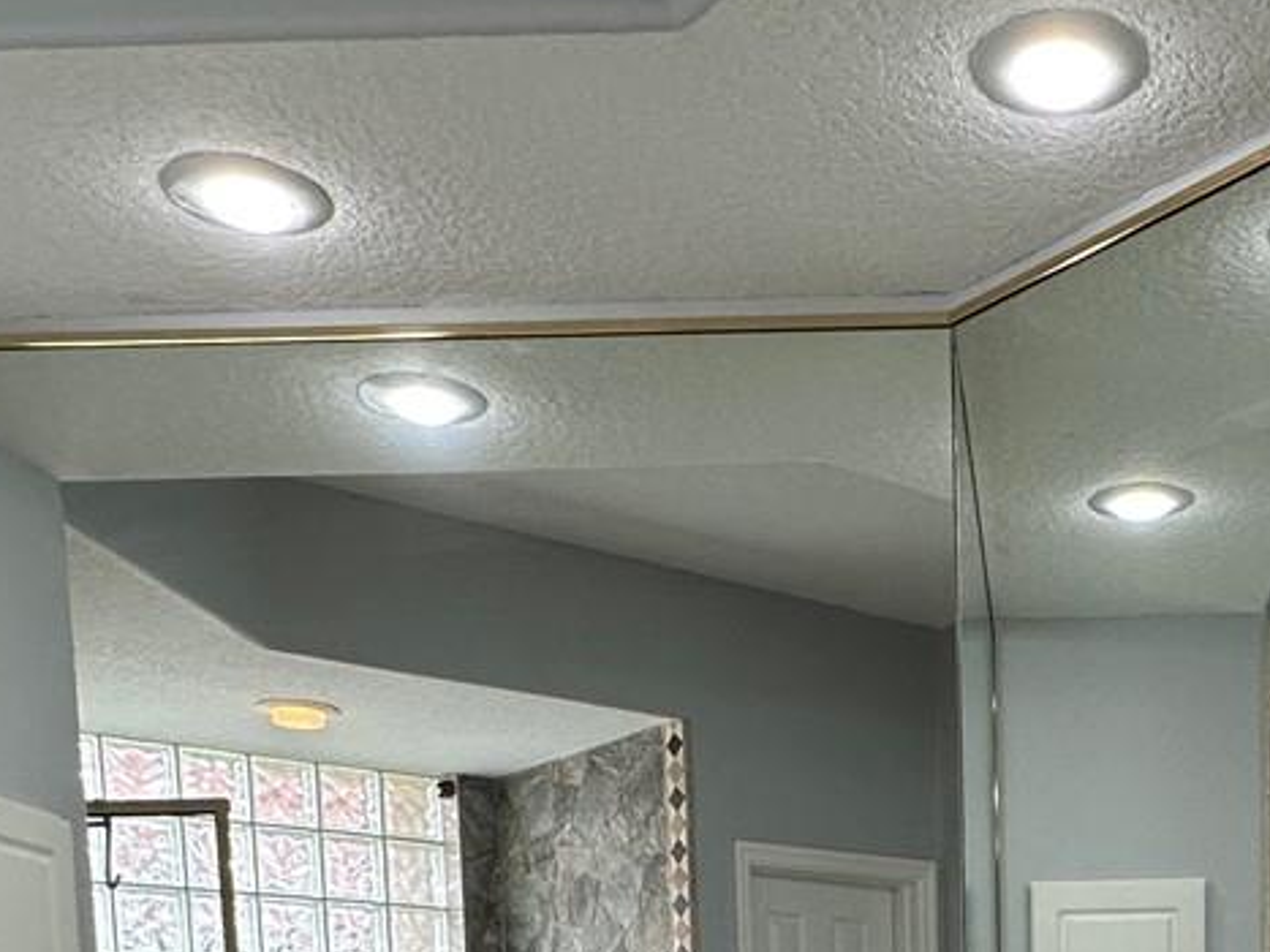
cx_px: 1009
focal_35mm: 48
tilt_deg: -6.3
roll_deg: +0.6
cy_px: 1338
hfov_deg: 38.3
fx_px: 1761
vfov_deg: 24.9
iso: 100
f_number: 2.2
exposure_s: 1/120
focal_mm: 2.22
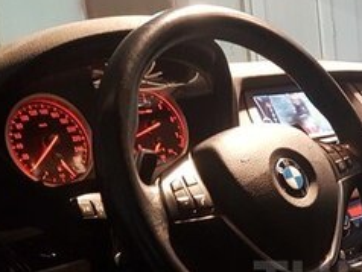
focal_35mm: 72
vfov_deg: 19.8
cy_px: 283
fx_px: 754
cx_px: 409
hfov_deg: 24.9
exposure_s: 1/10
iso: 250
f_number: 1.7
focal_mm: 4.2
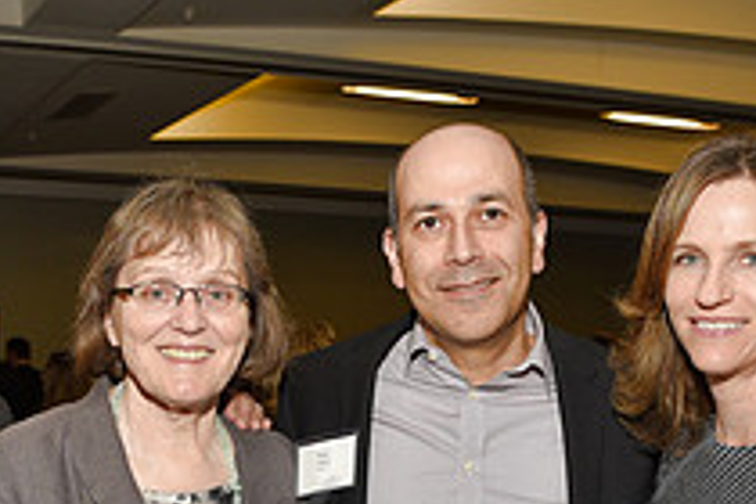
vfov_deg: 17.8
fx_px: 1512
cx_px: 256
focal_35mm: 72
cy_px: 635
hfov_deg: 27.9
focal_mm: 26
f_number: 5
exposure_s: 1/60
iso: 200
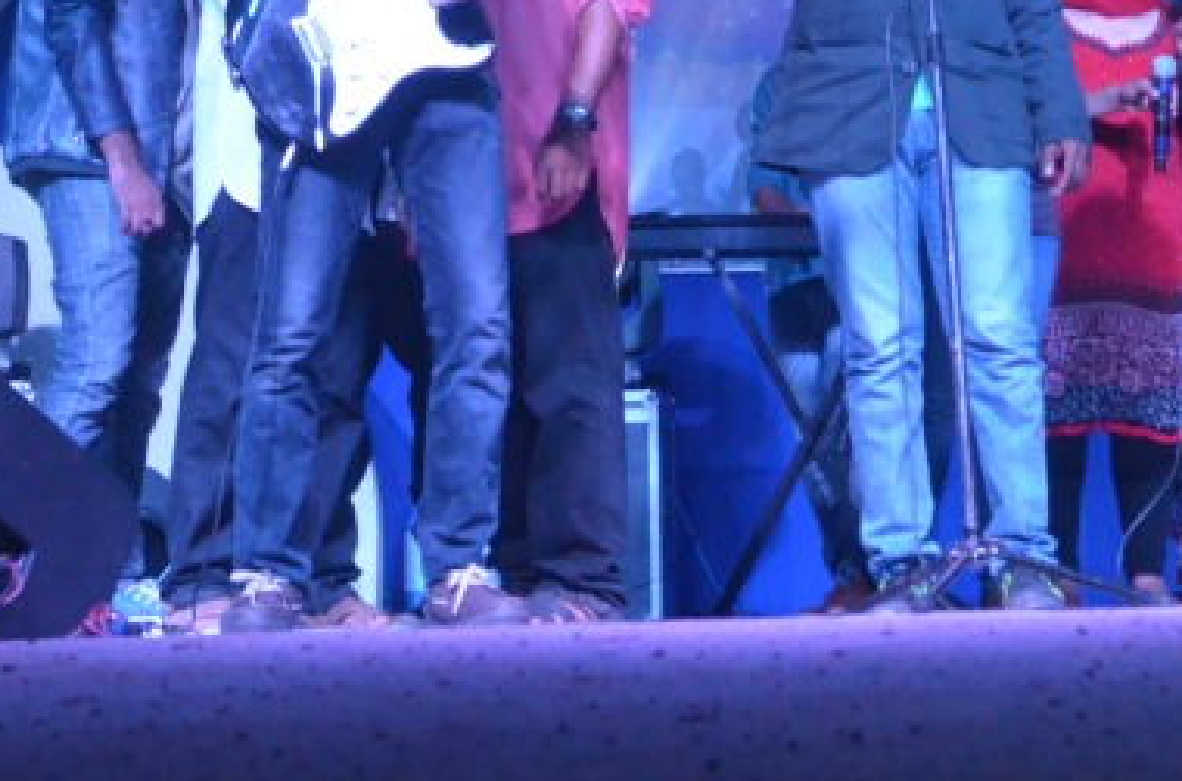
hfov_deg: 17.2
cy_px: 345
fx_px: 3842
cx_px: 1073
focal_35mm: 117
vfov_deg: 11.6
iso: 3200
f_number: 7.1
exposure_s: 1/200
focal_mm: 29
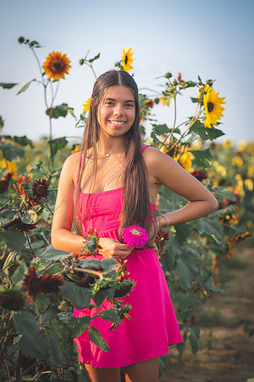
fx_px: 900
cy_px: 191
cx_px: 127
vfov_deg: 23.9
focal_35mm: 85
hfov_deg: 16.1
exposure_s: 1/640
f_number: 2.8
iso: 100
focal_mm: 85
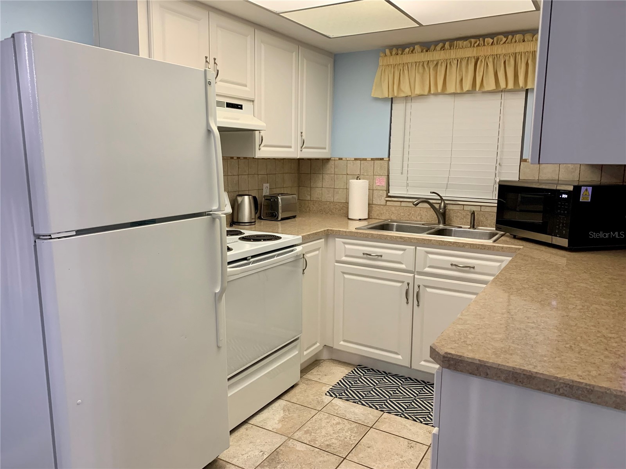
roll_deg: -0.3
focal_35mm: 26
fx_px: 470
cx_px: 313
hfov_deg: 67.3
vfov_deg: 53.1
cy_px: 234
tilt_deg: -9.8
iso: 200
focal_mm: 4.25
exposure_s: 1/60
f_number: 1.8
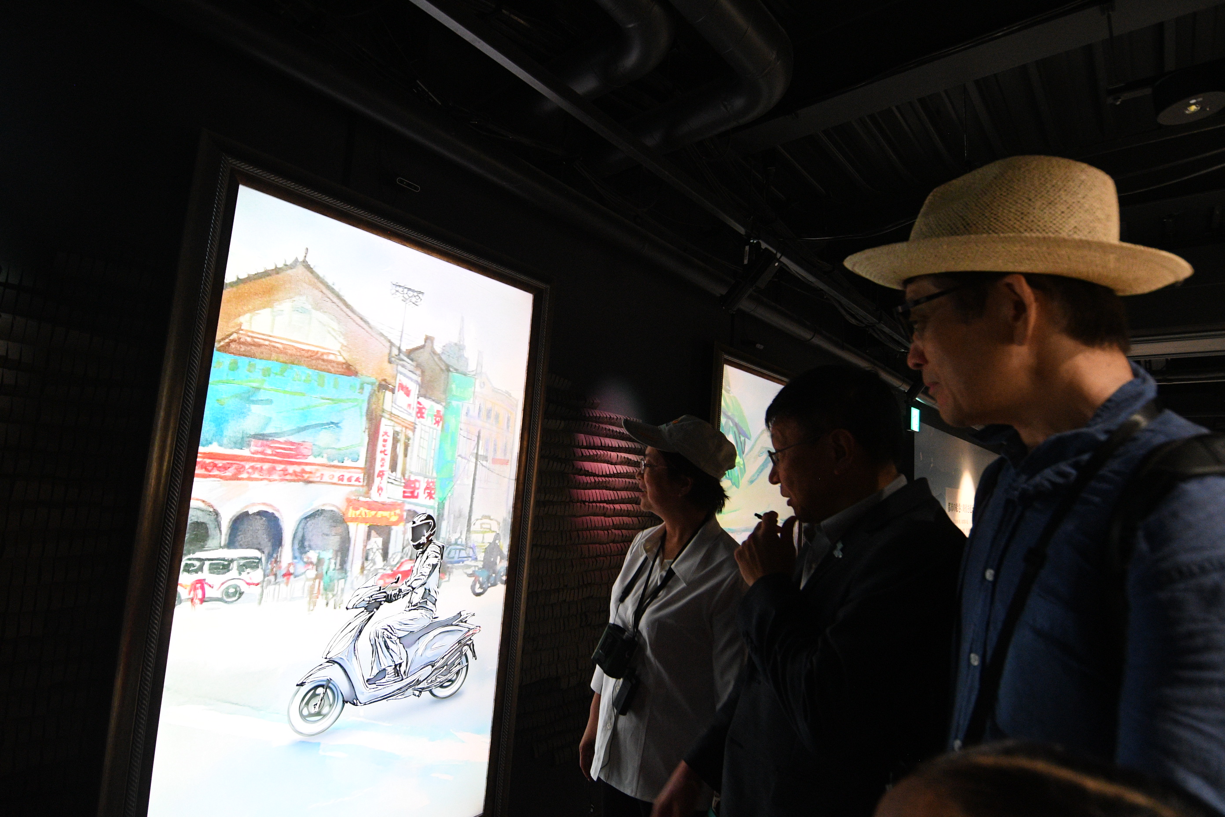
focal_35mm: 18
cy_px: 408
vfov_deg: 67.4
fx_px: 612
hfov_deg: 90.0
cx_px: 612
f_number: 4.5
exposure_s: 1/80
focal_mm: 12
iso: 3200
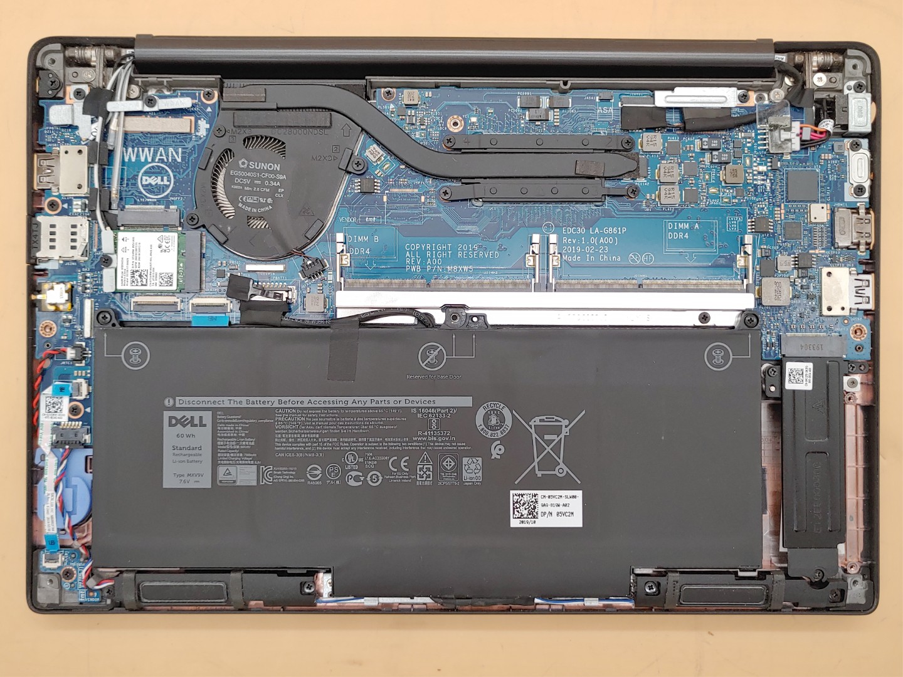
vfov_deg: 42.9
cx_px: 452
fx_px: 861
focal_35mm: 33
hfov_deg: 55.4
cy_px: 338
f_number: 1.8
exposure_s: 1/81
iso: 50
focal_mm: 4.36
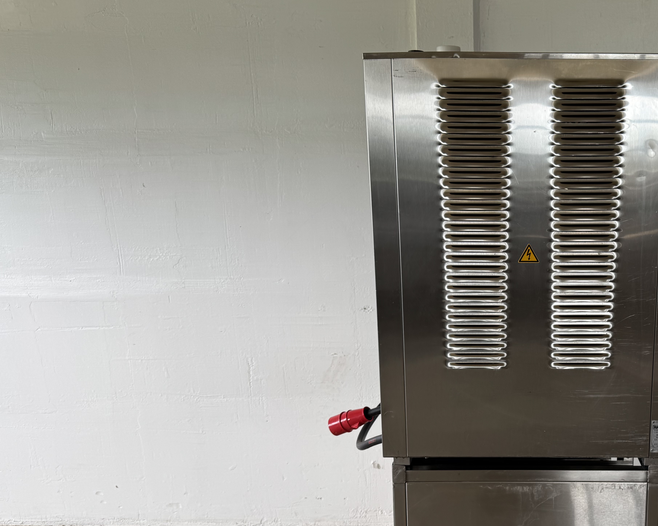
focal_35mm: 37
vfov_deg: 39.6
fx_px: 721
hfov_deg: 46.8
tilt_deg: -13.6
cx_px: 514
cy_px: 352
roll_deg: +0.9
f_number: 1.78
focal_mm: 6.76
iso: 50
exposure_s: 1/121
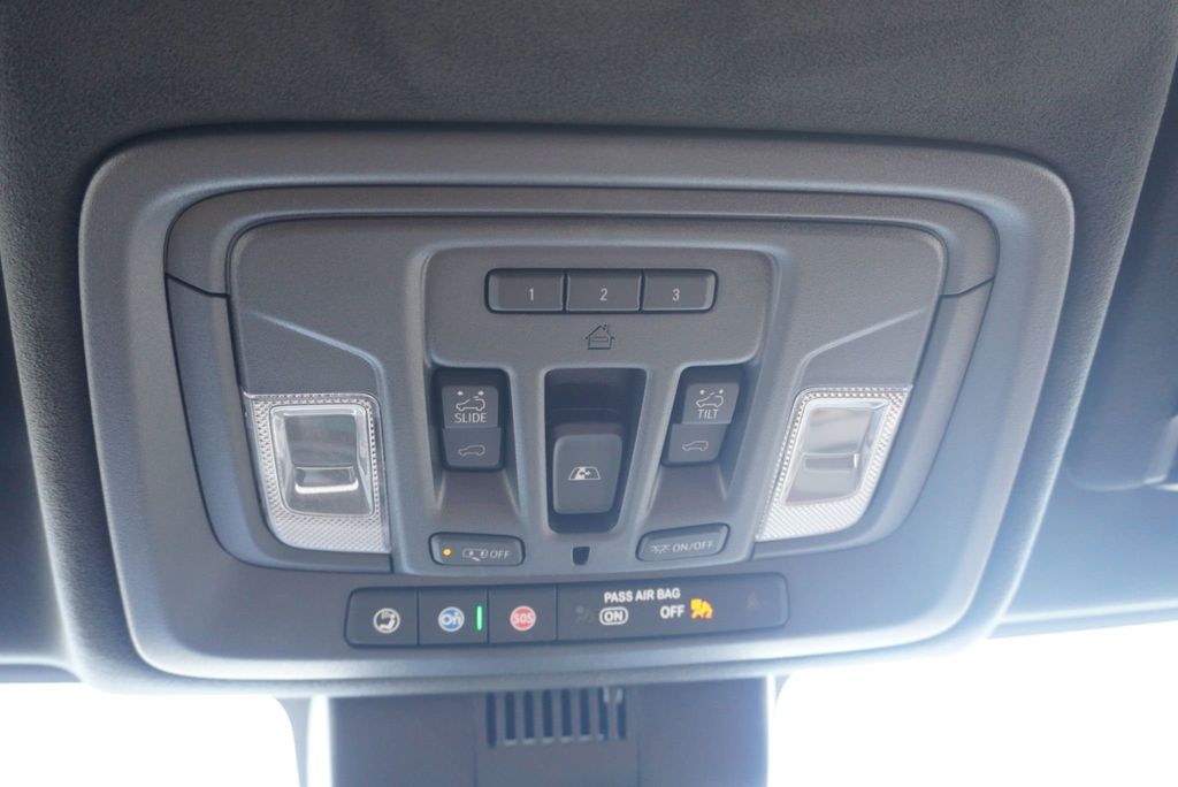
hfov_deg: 59.5
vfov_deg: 41.8
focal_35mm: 32
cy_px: 394
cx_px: 589
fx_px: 1031
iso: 1250
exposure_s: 1/60
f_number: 4
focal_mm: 21
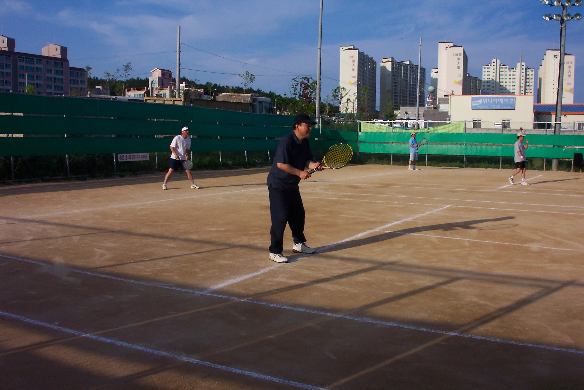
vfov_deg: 37.9
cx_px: 292
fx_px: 568
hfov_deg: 54.4
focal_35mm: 35
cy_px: 195
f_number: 9.5
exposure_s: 1/250
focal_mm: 7.5
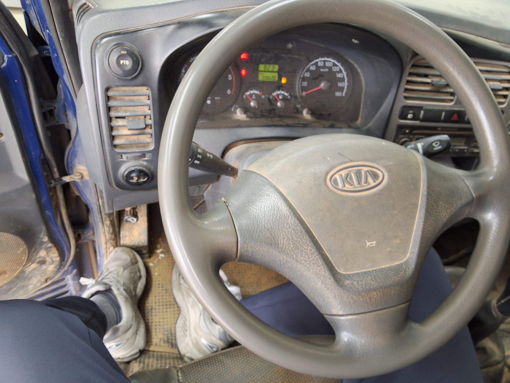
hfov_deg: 63.4
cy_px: 192
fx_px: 413
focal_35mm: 28
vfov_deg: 49.7
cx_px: 255
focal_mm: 2.91
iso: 200
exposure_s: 1/40
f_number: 1.9
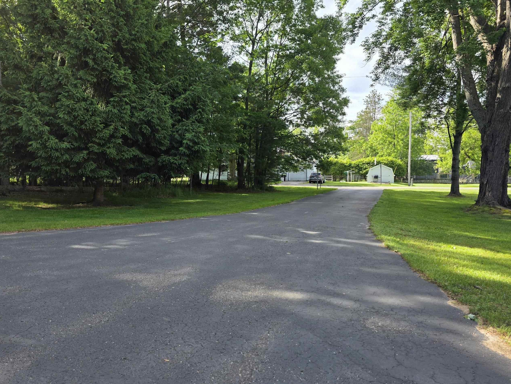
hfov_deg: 63.2
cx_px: 226
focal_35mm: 28
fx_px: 413
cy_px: 198
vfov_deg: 49.7
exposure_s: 1/1667
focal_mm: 6.3
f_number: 1.7
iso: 80
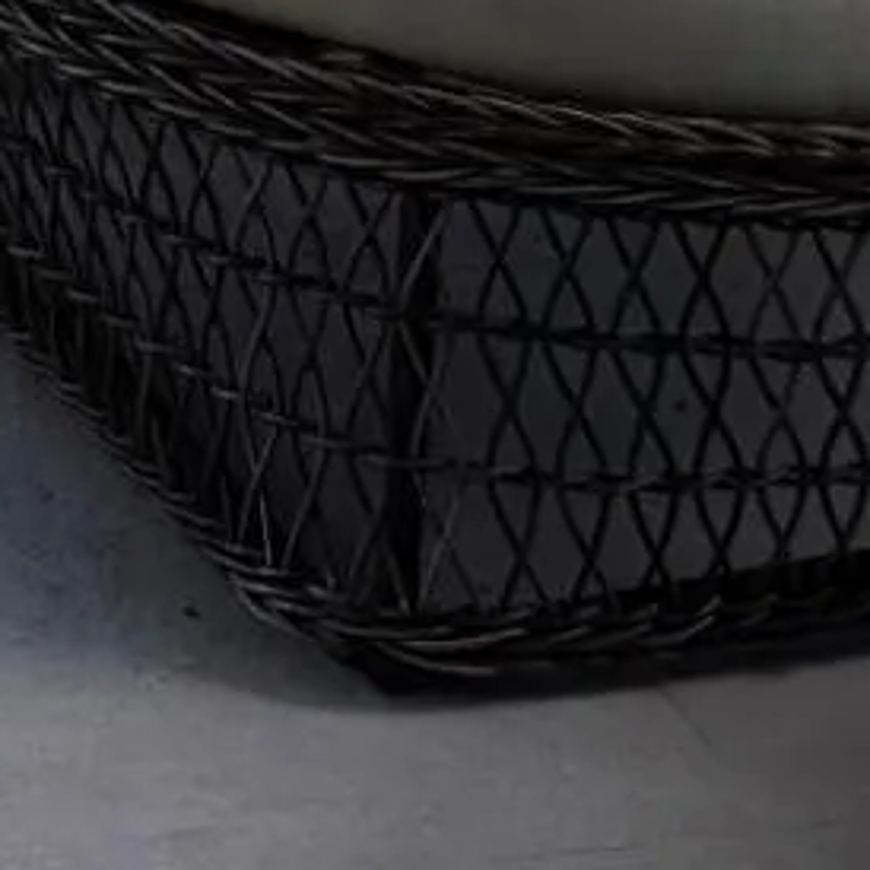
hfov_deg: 7.5
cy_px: -1797
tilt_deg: -7.4
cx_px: -943
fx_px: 6341
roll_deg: +1.7
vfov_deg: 7.0
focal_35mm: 223
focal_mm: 6.76
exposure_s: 1/514
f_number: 1.78
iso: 80
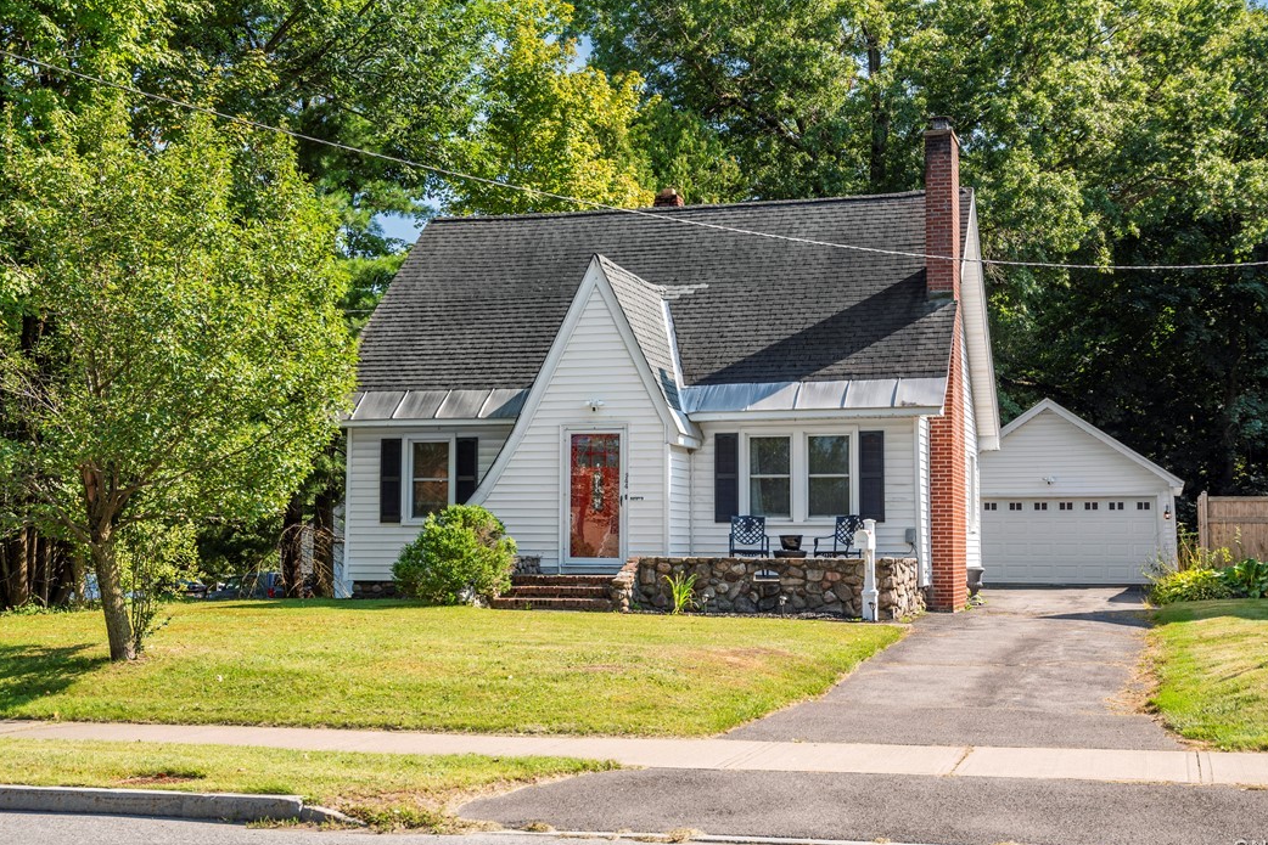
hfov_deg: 39.6
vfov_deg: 27.0
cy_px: 435
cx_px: 655
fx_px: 1761
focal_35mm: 50
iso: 100
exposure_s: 1/400
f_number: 6.3
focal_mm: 48
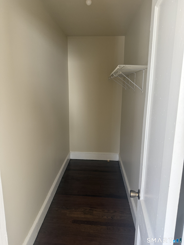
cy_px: 122
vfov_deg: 71.6
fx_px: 170
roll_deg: -0.2
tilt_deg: -9.9
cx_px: 92
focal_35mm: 24
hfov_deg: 56.8
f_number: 1.78
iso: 200
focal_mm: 6.76
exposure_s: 1/93
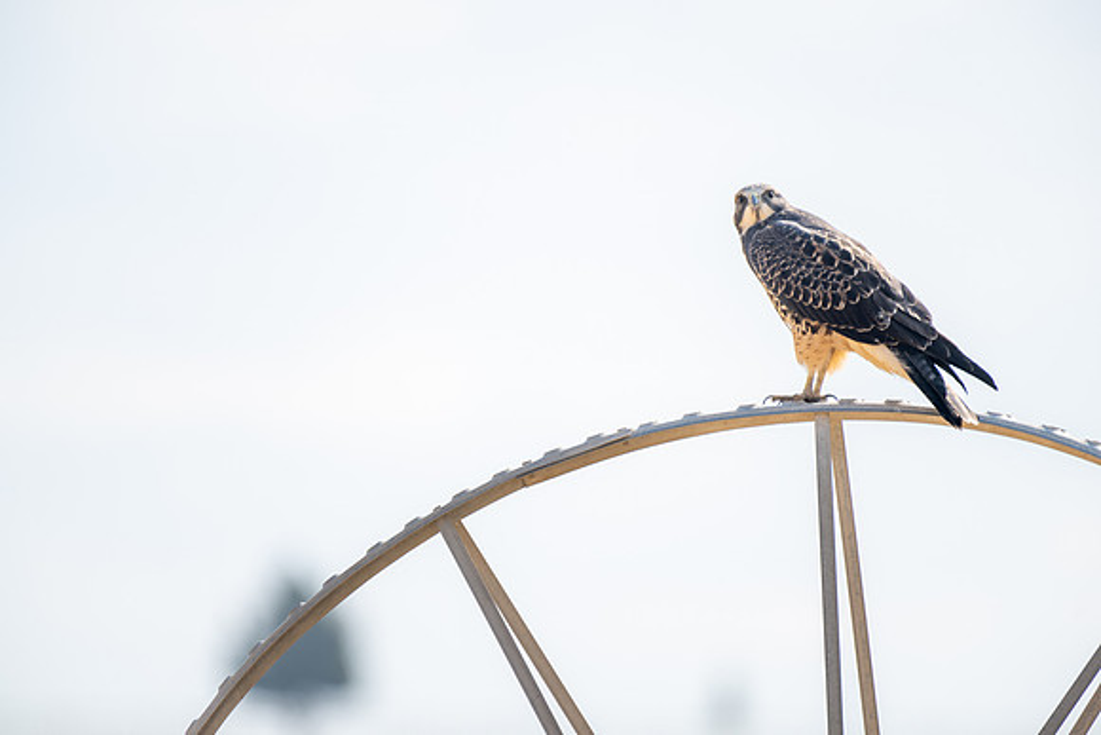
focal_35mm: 500
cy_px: 368
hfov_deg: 4.1
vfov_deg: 2.8
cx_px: 550
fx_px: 15295
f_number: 5.6
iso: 125
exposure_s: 1/500
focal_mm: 500
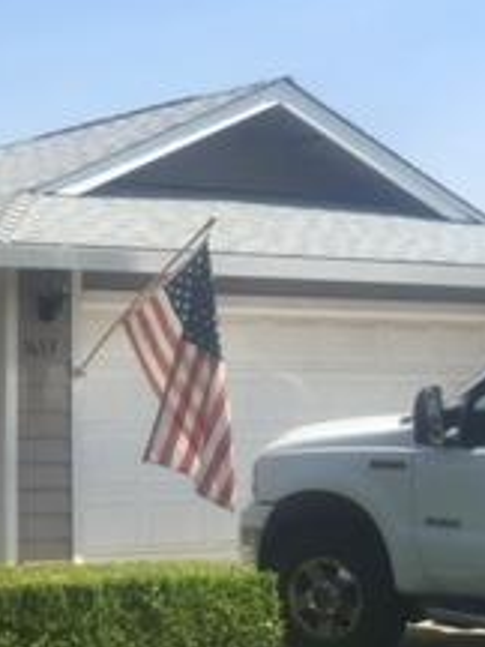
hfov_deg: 15.1
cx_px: -368
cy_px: 464
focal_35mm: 86
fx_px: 1607
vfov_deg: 22.6
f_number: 2.2
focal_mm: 4.15
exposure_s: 1/1721
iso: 32
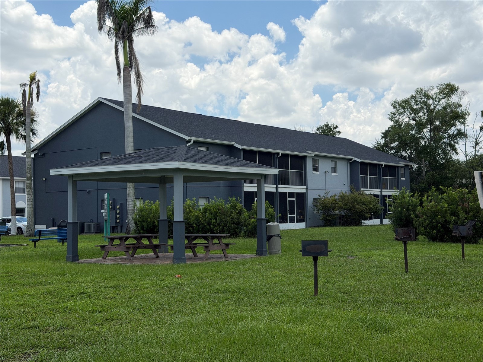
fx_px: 670
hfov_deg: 39.7
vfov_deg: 30.3
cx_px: 242
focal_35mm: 48
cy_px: 181
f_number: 1.78
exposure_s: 1/6024
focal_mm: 6.76
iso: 64
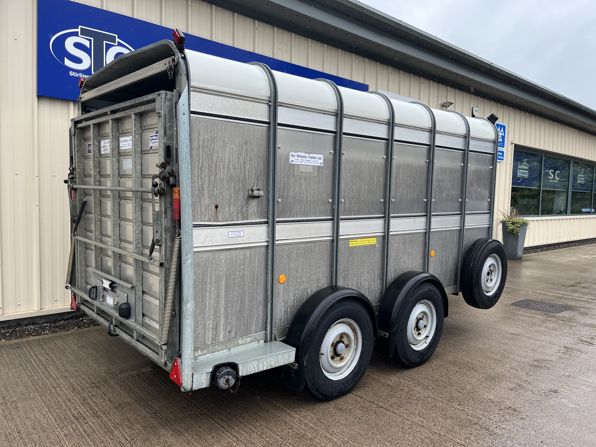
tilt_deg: -4.7
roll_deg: -0.3
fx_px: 448
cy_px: 224
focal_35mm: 26
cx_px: 298
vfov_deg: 53.1
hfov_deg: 67.3
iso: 50
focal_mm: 5.1
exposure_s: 1/967
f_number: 1.6
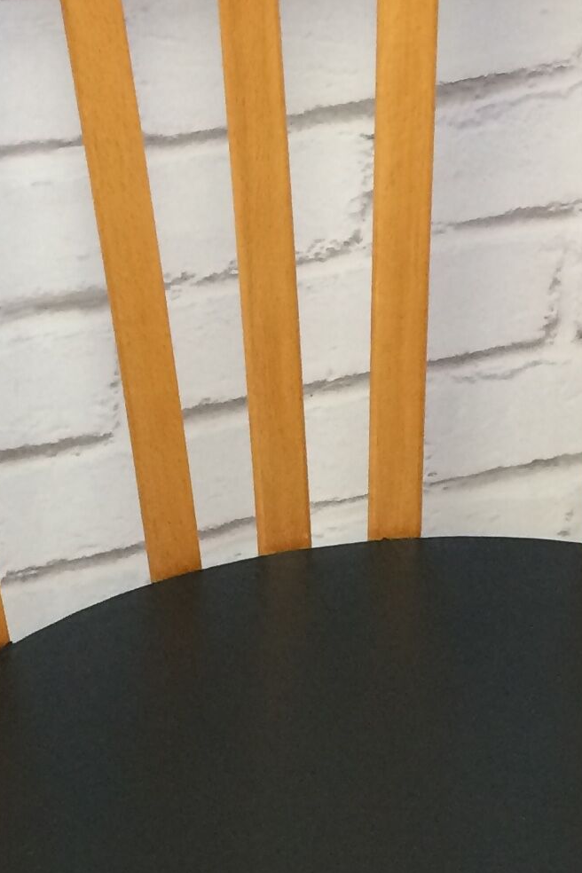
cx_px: 327
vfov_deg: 19.7
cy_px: 892
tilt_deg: -39.8
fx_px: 2425
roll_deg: +3.5
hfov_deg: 13.7
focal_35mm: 100
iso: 80
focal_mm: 4.15
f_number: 2.2
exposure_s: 1/33
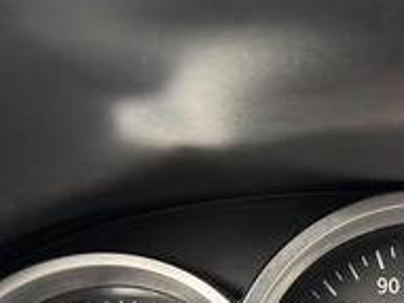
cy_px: 395
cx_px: 400
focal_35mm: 82
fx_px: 956
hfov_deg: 22.9
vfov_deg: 16.9
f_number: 1.78
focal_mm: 6.76
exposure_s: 1/121
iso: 160
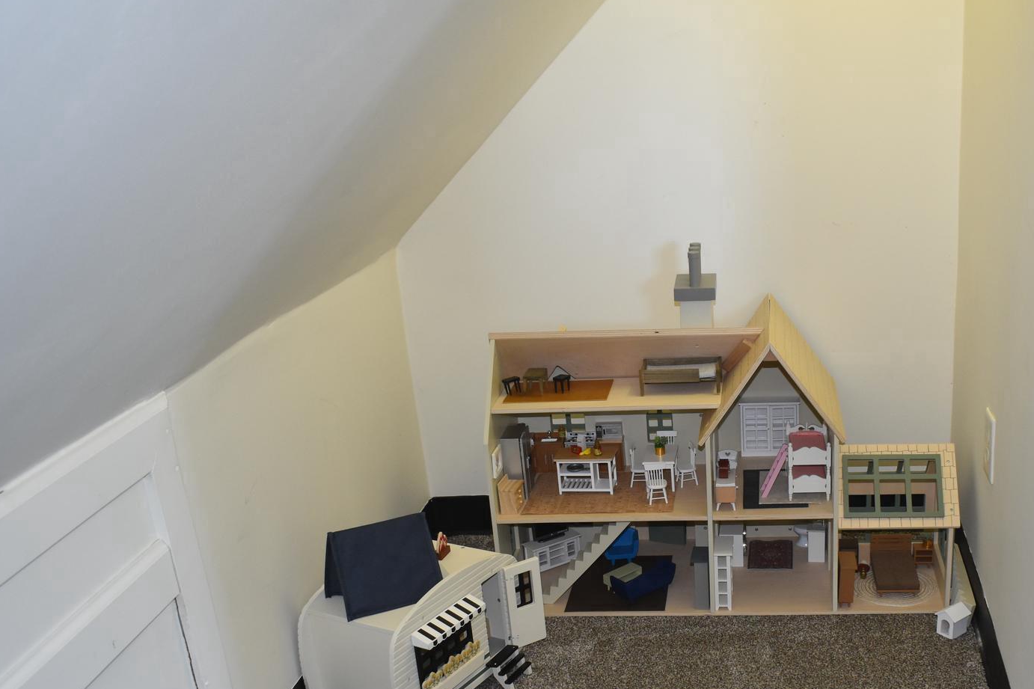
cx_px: 699
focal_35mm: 40
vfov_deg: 33.0
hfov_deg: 47.6
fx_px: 1149
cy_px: 480
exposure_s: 1/80
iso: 800
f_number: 4.5
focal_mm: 18
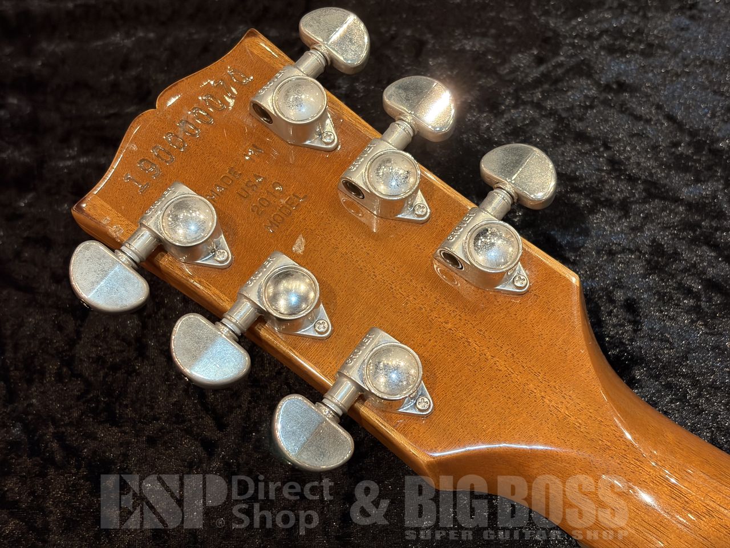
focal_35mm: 52
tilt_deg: -53.6
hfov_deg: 36.8
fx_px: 1097
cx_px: 365
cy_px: 274
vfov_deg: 28.0
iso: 125
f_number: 1.6
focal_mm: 5.96
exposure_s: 1/40
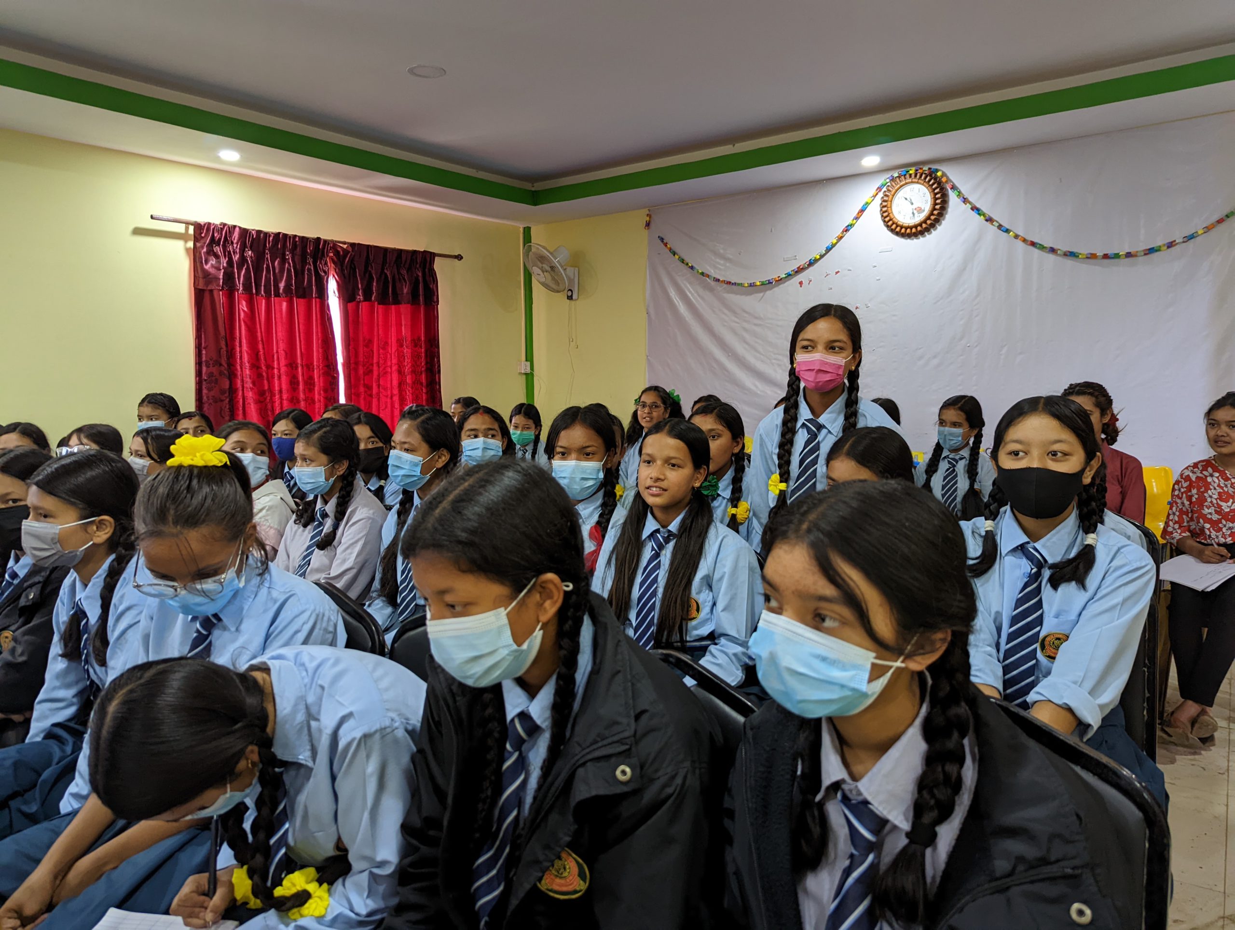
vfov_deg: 56.9
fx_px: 858
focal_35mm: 24
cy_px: 465
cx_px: 618
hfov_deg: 71.5
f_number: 1.85
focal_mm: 6.81
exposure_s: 1/23.8
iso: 226
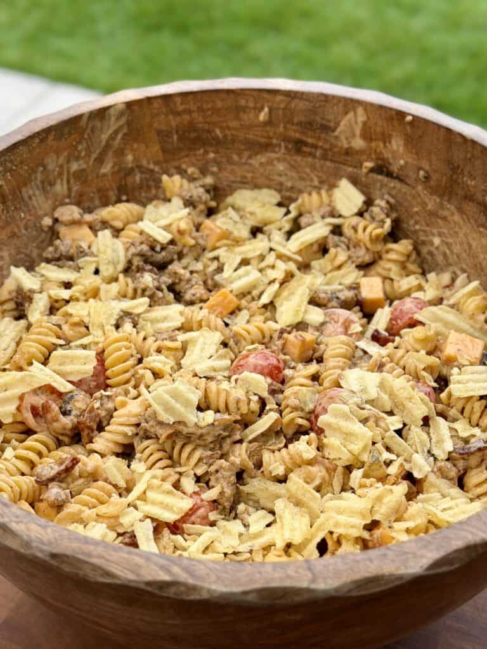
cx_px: 244
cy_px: 324
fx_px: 900
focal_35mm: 48
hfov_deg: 30.3
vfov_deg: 39.7
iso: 64
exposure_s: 1/917
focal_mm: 6.76
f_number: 1.78
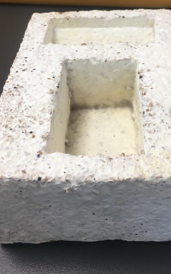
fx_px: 328
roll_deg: +4.2
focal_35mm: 44
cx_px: 99
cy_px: 89
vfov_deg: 44.5
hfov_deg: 29.2
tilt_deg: -39.0
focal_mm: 4.15
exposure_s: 1/33
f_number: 2.2
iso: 25
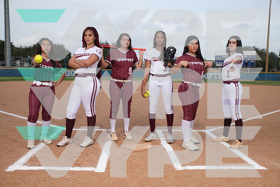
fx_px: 280
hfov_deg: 53.1
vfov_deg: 36.9
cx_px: 140
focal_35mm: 36
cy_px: 94
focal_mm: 36
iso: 200
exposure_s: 1/400
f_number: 6.3
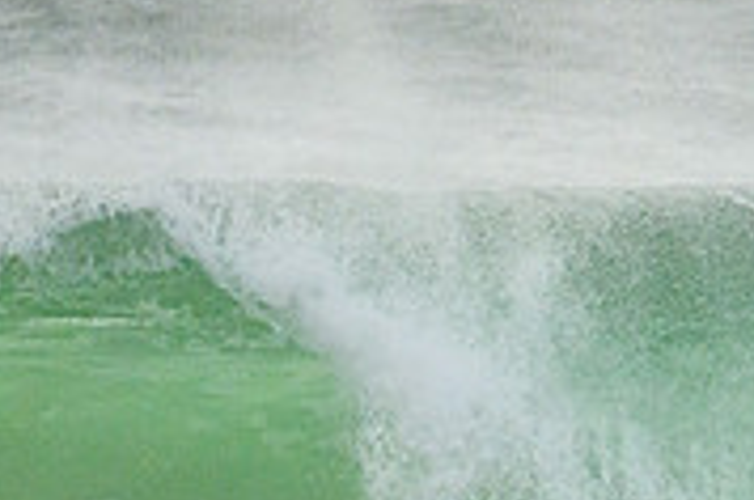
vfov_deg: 0.5
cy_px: 655
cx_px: 377
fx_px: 54629
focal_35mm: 2613
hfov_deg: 0.8
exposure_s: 1/2500
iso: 2000
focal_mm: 800
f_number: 11
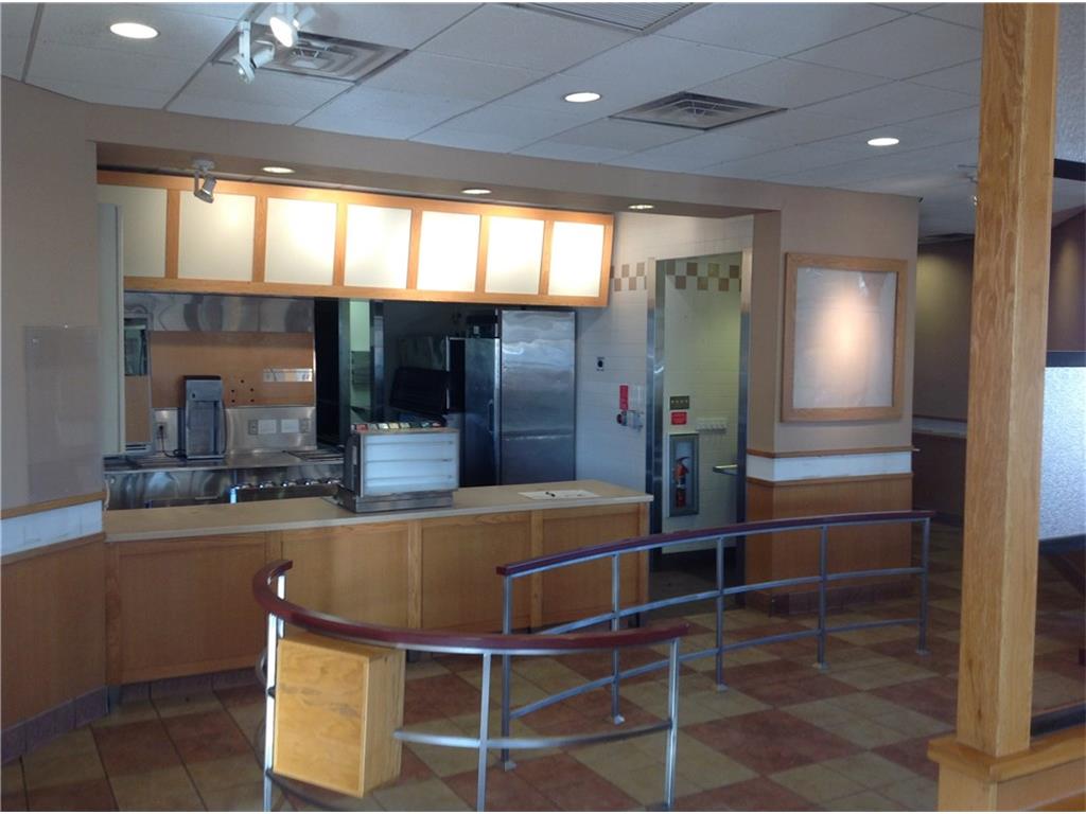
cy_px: 407
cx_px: 543
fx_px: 1098
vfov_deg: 40.7
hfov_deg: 52.6
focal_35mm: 35
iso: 64
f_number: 2.4
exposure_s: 1/40
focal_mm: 4.28
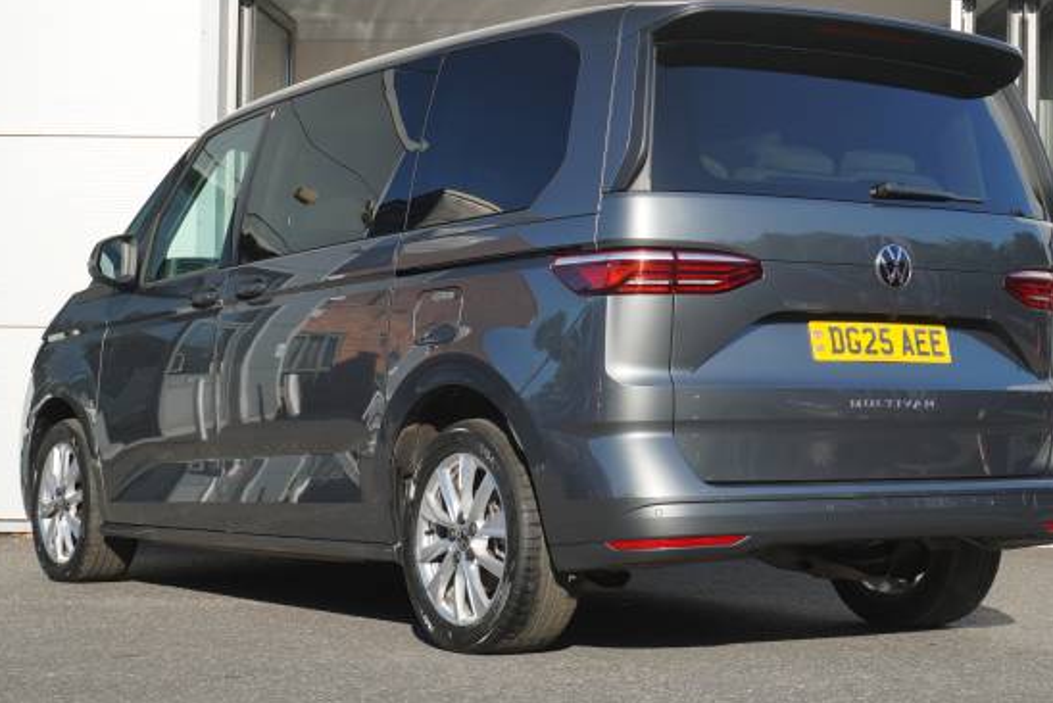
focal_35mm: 70
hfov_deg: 28.8
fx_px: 2048
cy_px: 330
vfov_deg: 19.5
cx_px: 592
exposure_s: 1/125
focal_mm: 40
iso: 100
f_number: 6.7
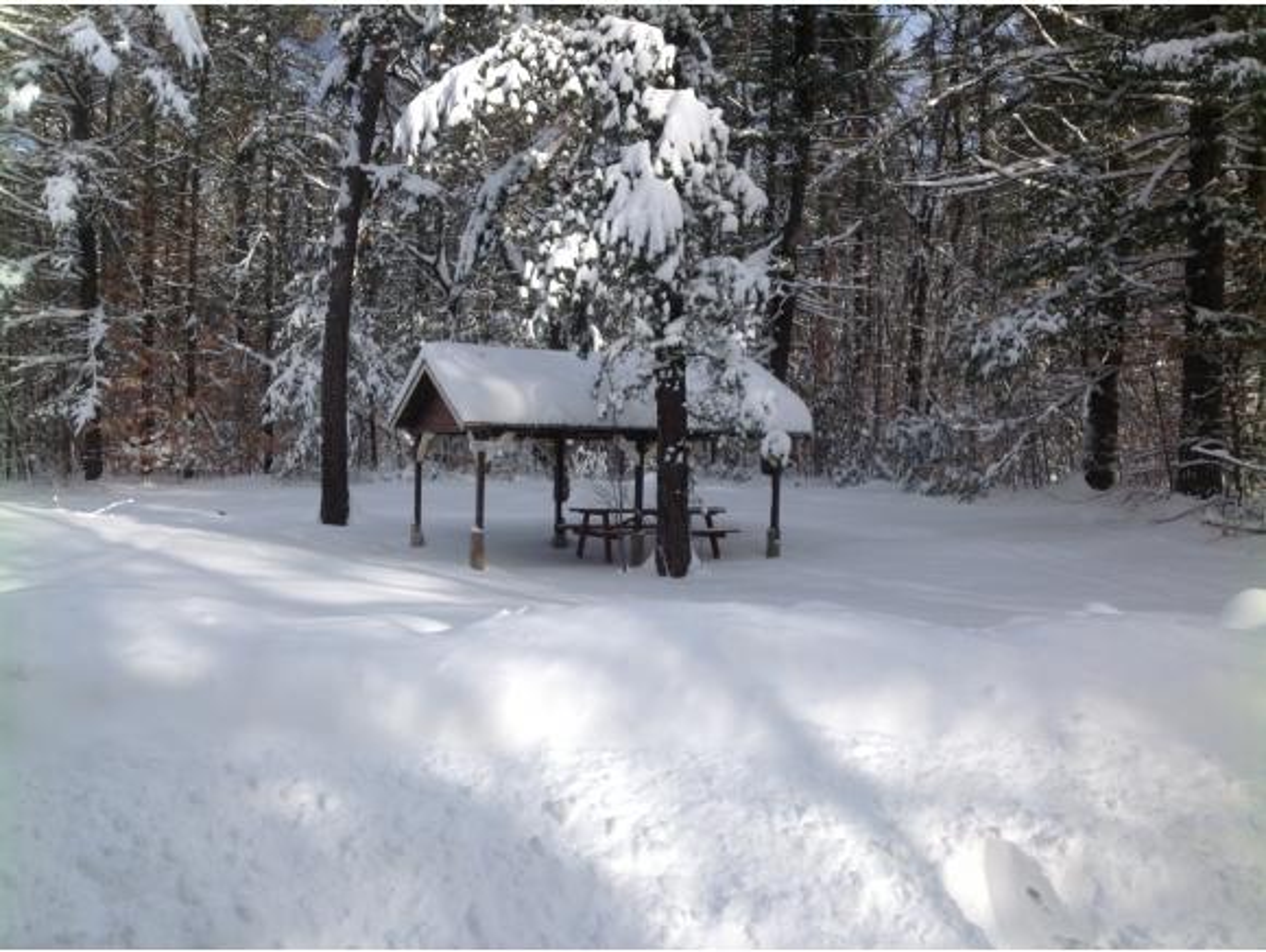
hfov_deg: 52.6
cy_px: 476
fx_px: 1281
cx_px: 633
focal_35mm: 35
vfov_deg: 40.8
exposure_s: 1/1374
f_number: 2.4
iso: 50
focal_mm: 4.28
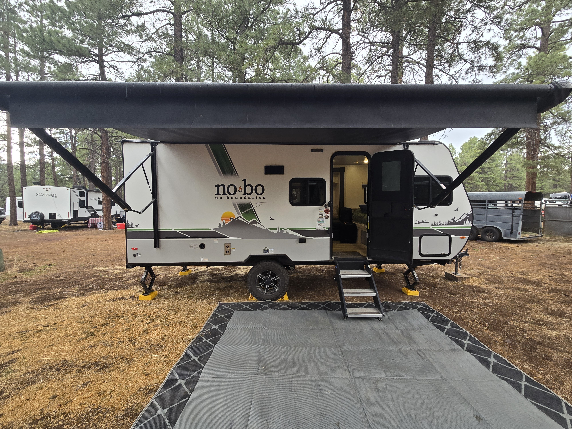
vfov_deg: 89.9
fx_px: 215
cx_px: 286
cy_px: 214
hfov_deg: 106.2
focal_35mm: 13
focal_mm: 2.2
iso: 80
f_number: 2.2
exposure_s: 1/120
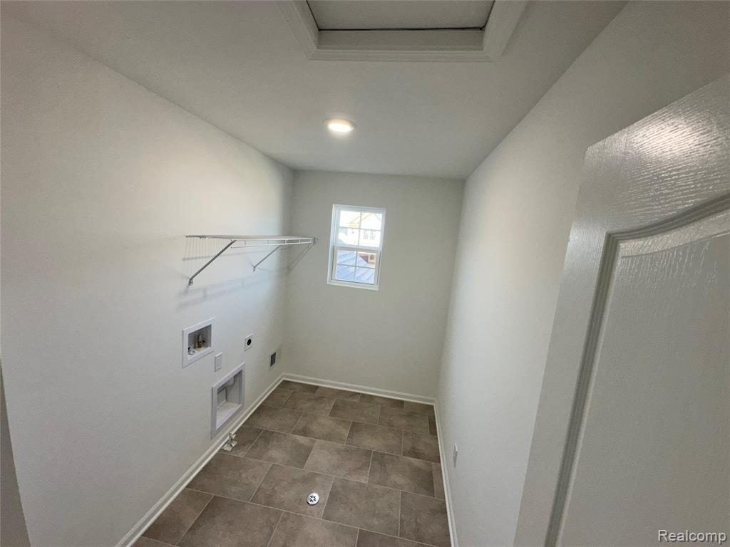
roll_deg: -5.8
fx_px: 295
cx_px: 365
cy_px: 274
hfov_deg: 102.1
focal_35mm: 14
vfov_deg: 85.7
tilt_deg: -7.6
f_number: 2.2
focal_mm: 2.22
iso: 100
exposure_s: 1/120
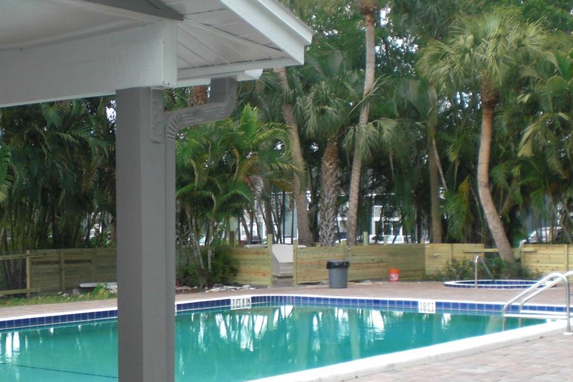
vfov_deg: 20.0
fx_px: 1082
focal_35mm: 68
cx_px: 174
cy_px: 233
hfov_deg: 29.4
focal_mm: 6.3
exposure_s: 1/100
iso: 100
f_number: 3.1
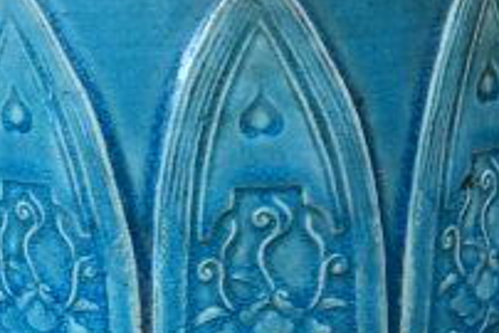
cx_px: 235
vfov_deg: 7.2
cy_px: 957
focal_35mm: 173
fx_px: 2406
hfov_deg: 11.8
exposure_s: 1/60
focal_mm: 19.5
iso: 1600
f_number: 9
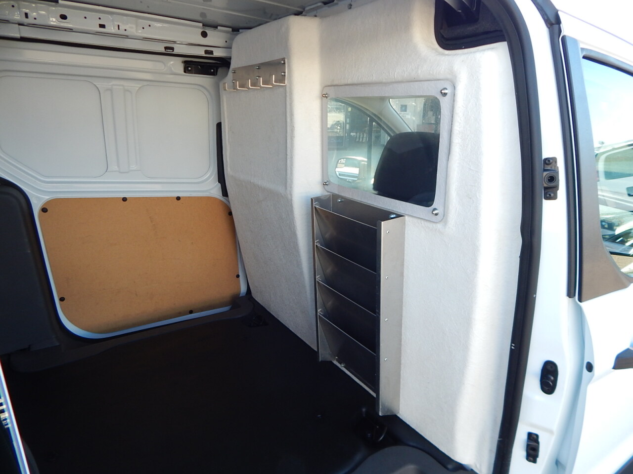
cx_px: 316
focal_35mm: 22
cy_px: 237
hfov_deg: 76.4
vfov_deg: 61.1
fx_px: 402
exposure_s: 1/160
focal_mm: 4
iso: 125
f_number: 3
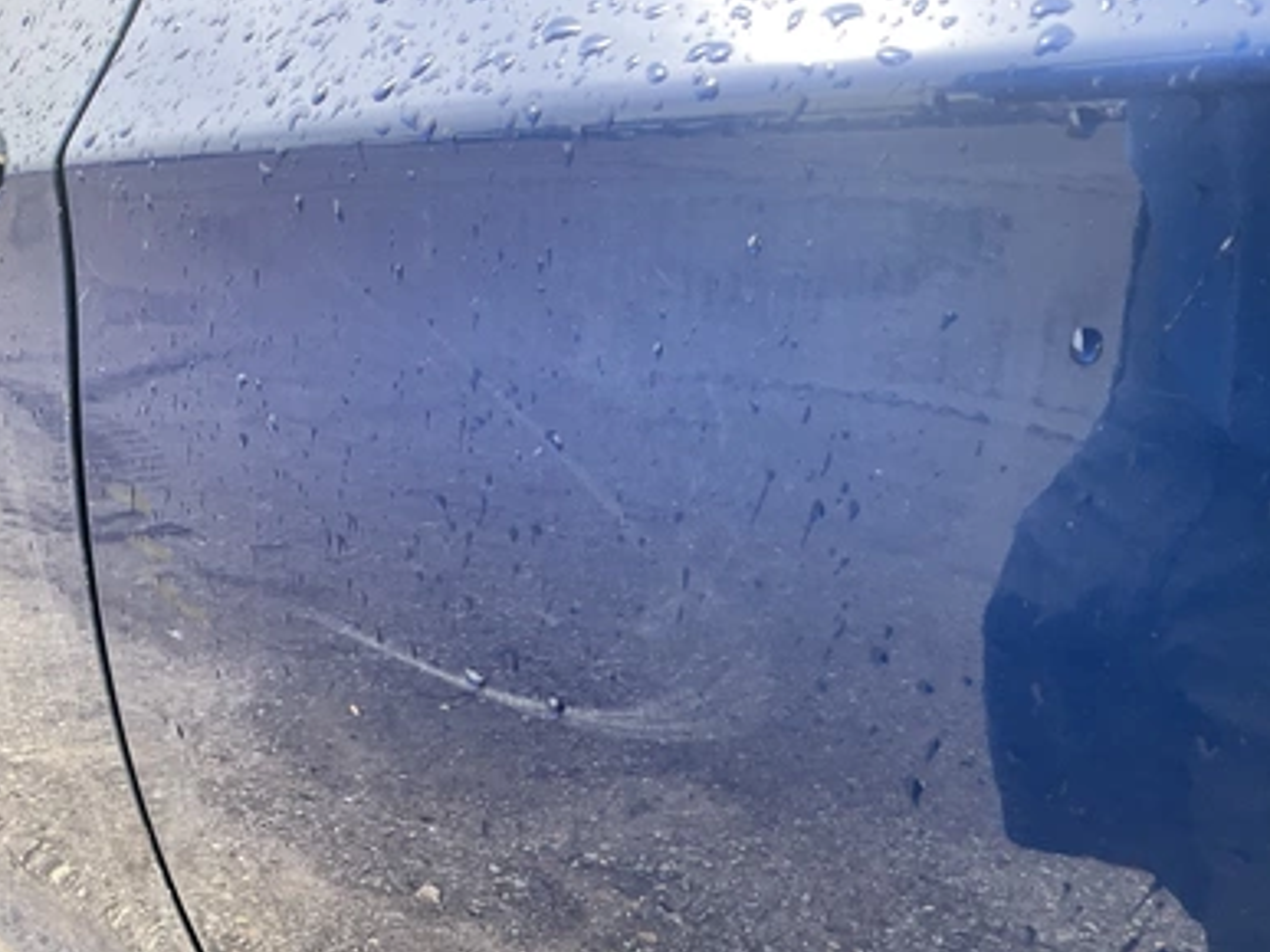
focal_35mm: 30
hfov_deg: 60.0
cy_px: 476
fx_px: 1100
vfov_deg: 46.8
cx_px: 650
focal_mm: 3
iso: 32
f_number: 1.8
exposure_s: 1/153
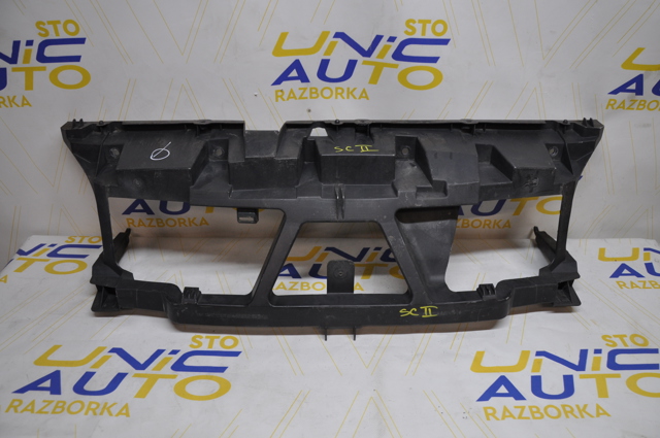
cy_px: 219
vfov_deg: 47.8
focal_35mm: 27
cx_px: 330
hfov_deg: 67.4
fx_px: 494
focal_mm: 18
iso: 640
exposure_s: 1/80
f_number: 4.5
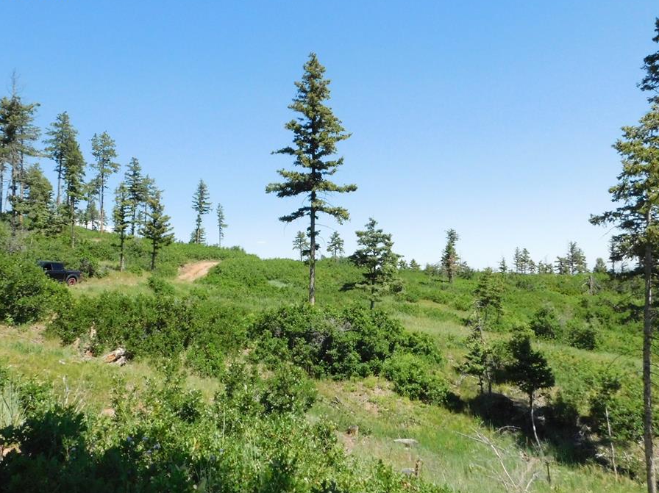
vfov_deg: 44.1
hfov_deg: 56.8
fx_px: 609
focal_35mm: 32
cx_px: 304
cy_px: 237
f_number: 6.4
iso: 800
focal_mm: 4.9
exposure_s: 1/1500
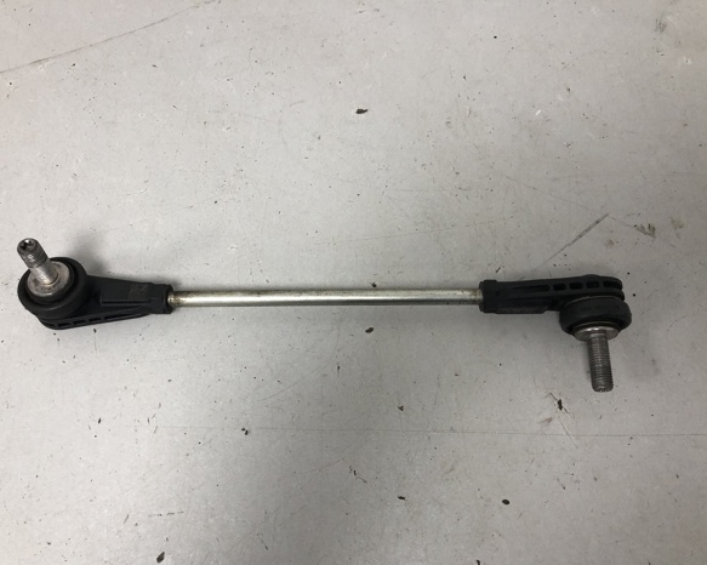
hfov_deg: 58.7
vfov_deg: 48.5
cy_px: 286
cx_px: 331
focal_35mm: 30
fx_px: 628
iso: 40
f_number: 1.8
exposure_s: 1/33
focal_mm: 4
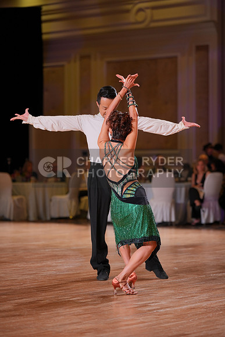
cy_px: 168
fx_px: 1049
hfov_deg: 12.2
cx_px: 112
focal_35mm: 112
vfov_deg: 18.3
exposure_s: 1/320
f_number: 2.8
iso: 500
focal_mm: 112
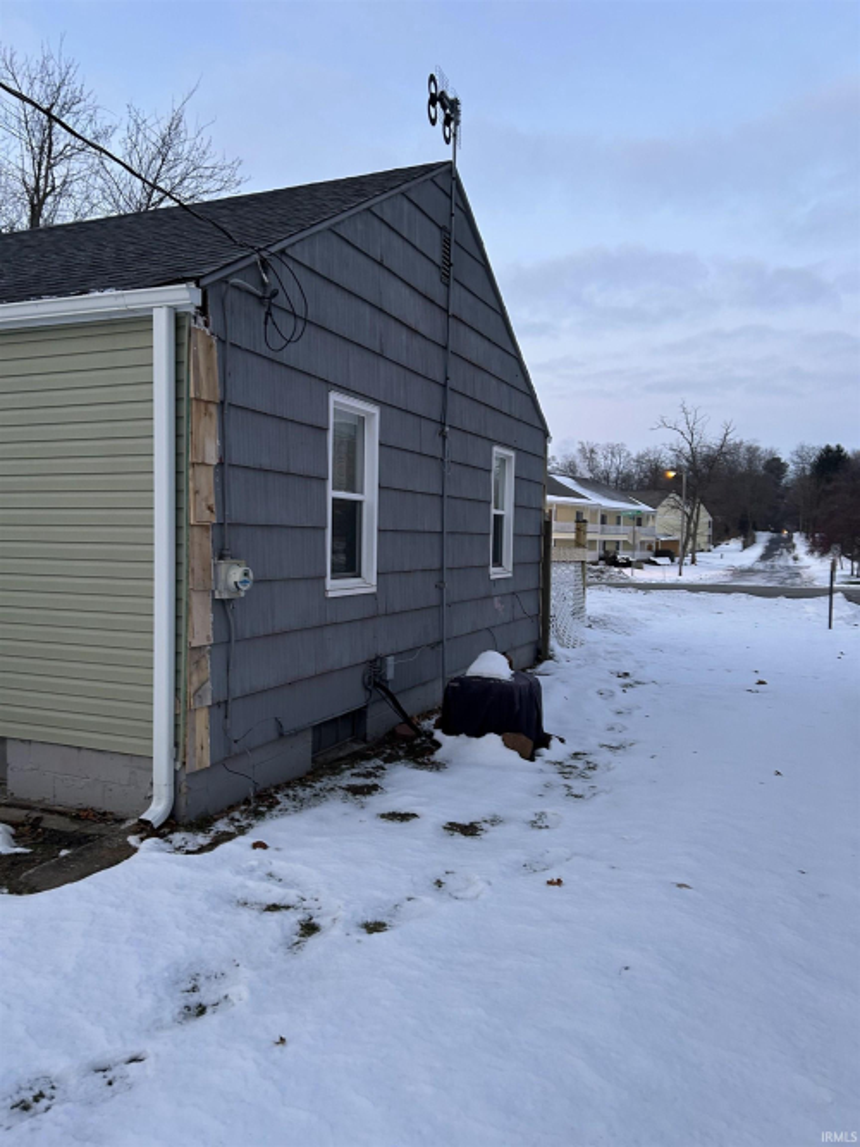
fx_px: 862
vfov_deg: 67.3
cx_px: 430
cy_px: 574
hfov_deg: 53.0
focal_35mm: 26
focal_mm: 5.7
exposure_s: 1/60
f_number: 1.5
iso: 160
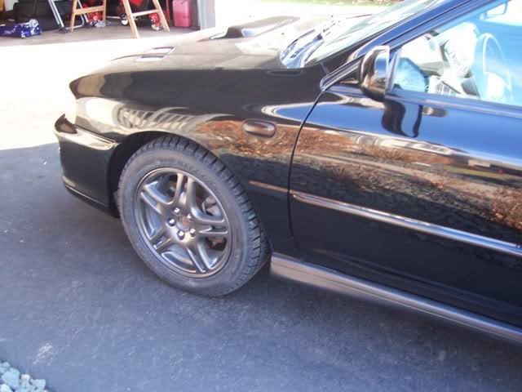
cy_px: 196
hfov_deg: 51.4
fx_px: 543
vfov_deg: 39.7
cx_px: 261
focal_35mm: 36
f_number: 3
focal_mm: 6
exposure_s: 1/30
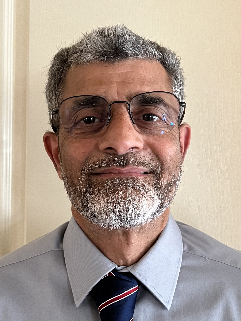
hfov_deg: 53.1
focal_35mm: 26
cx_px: 120
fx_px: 241
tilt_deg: -0.2
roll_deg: -0.8
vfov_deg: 67.3
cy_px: 160
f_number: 1.5
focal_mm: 5.7
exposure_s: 1/39
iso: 640
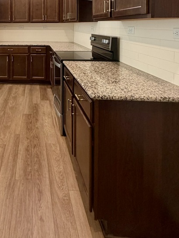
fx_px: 193
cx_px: 15
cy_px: 32
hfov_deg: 44.8
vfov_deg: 56.3
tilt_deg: -1.3
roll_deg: -0.2
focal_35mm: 28
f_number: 2.2
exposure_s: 1/60
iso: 200
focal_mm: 2.22
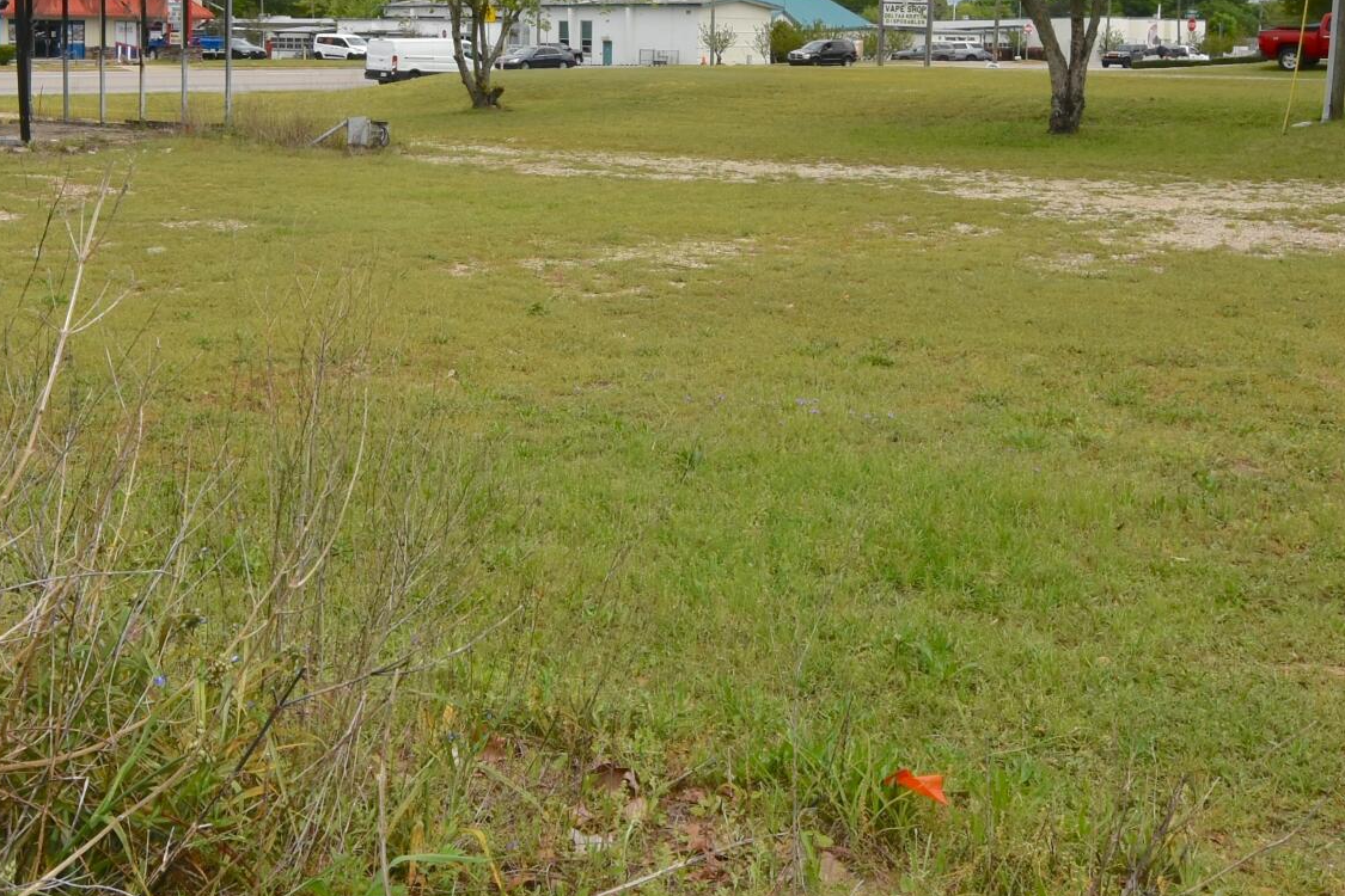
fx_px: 1494
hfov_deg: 47.9
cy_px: 117
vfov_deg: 32.0
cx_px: 482
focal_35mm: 40
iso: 100
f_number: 10
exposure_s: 1/250
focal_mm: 10
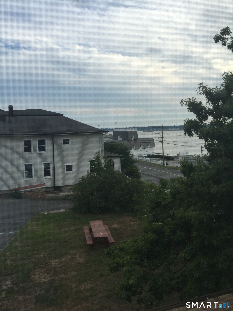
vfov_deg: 61.7
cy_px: 156
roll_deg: +2.6
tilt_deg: -6.8
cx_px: 116
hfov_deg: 48.2
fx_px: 260
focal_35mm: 29
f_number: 2.2
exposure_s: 1/1014
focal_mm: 4.15
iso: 32
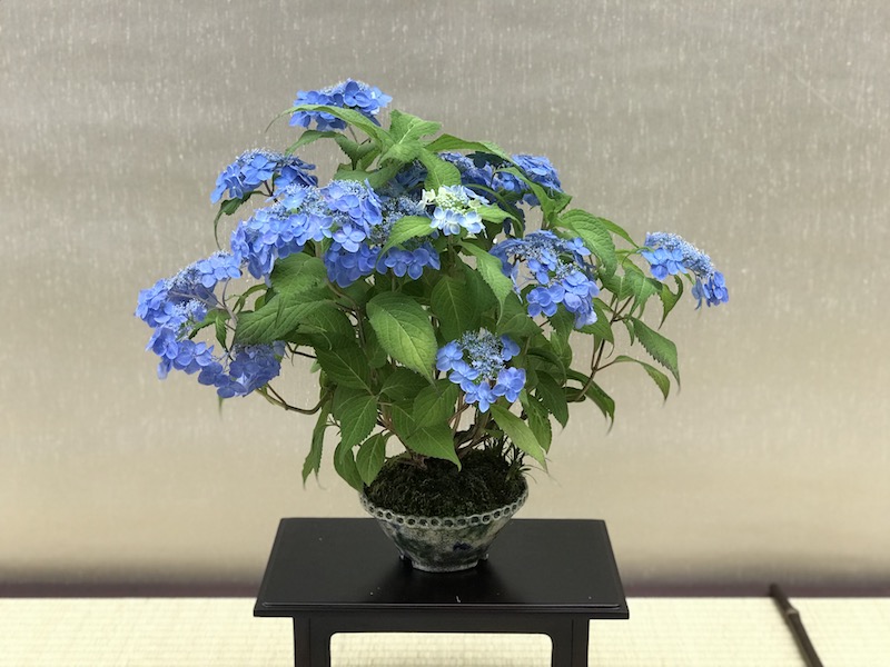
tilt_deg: -14.1
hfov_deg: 33.8
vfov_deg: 25.7
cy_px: 334
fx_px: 1466
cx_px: 445
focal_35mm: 57
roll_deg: +0.0
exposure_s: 1/50
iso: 40
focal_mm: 6.6
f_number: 2.8
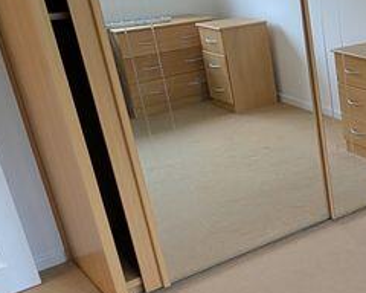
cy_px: 159
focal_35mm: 50
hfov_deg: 28.6
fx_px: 542
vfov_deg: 30.2
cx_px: 505
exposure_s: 1/49
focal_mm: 2.02
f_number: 1.7
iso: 51
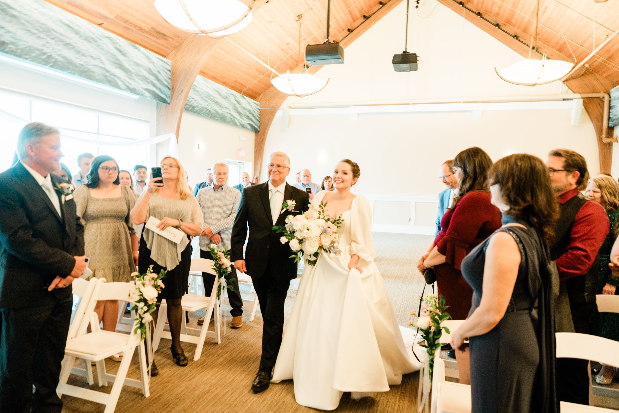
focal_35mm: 24
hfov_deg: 73.7
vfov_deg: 53.1
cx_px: 310
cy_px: 206
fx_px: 413
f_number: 3.2
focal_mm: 24
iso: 800
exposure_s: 1/30
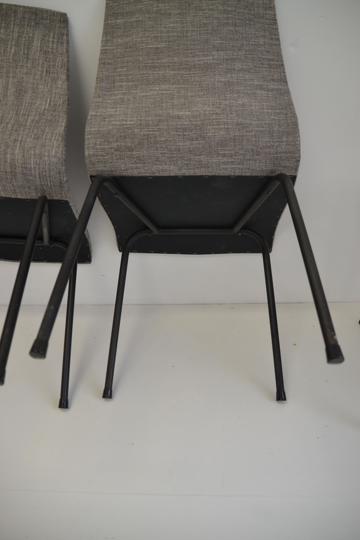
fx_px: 405
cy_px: 270
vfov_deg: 67.4
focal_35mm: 27
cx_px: 180
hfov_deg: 47.9
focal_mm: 18
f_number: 4.5
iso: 400
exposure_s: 1/80
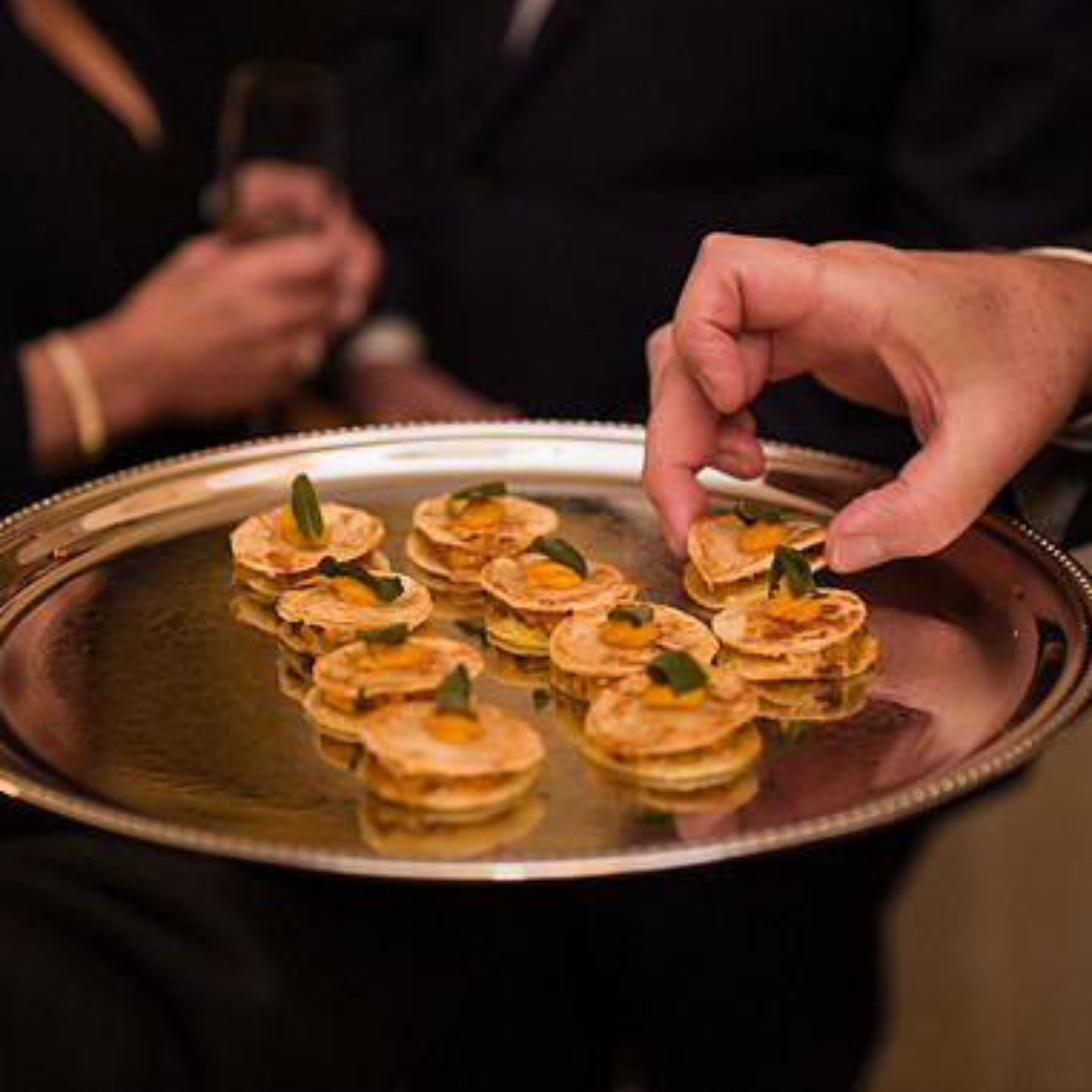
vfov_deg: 22.2
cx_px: 534
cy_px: 542
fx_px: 2784
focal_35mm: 78
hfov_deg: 22.2
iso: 1600
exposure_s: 1/200
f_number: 3.2
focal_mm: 60
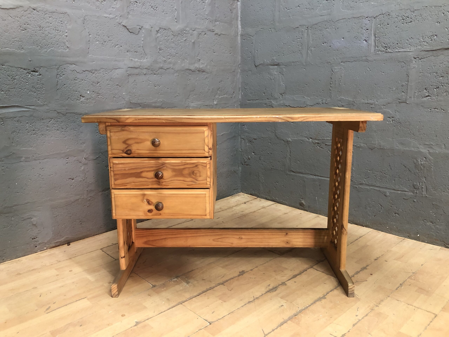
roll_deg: +0.5
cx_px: 224
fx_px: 363
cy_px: 168
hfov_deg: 63.4
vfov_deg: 49.7
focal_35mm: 28
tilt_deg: -11.0
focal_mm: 3.99
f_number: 1.8
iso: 100
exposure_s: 1/13
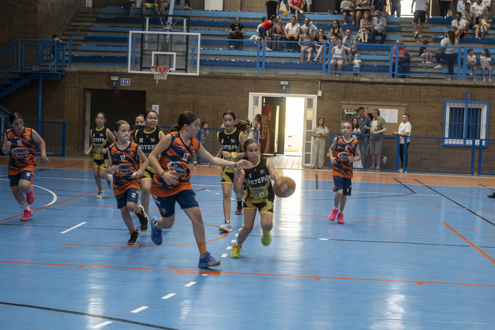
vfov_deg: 23.8
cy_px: 165
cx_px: 248
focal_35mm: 57
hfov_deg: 35.1
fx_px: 784
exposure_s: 1/160
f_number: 5.6
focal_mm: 38
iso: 1000
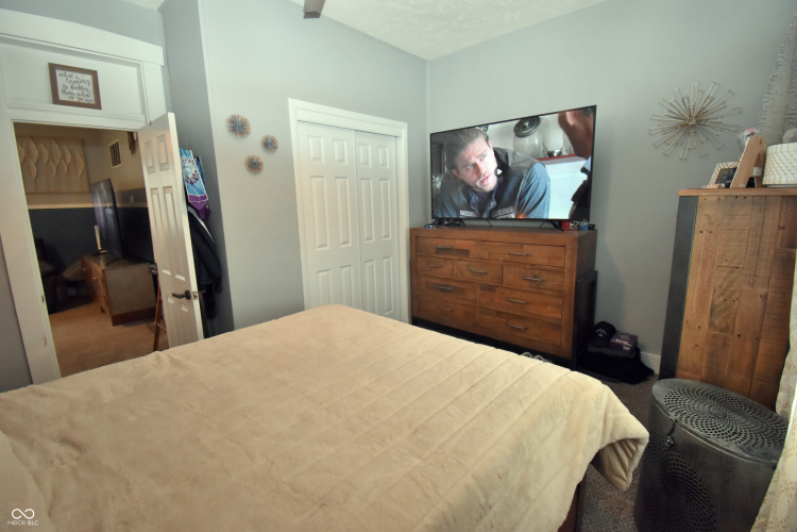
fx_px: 332
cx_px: 398
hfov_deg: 100.4
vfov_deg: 77.3
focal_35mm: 15
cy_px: 266
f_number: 4.5
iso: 2000
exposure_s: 1/60
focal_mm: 10
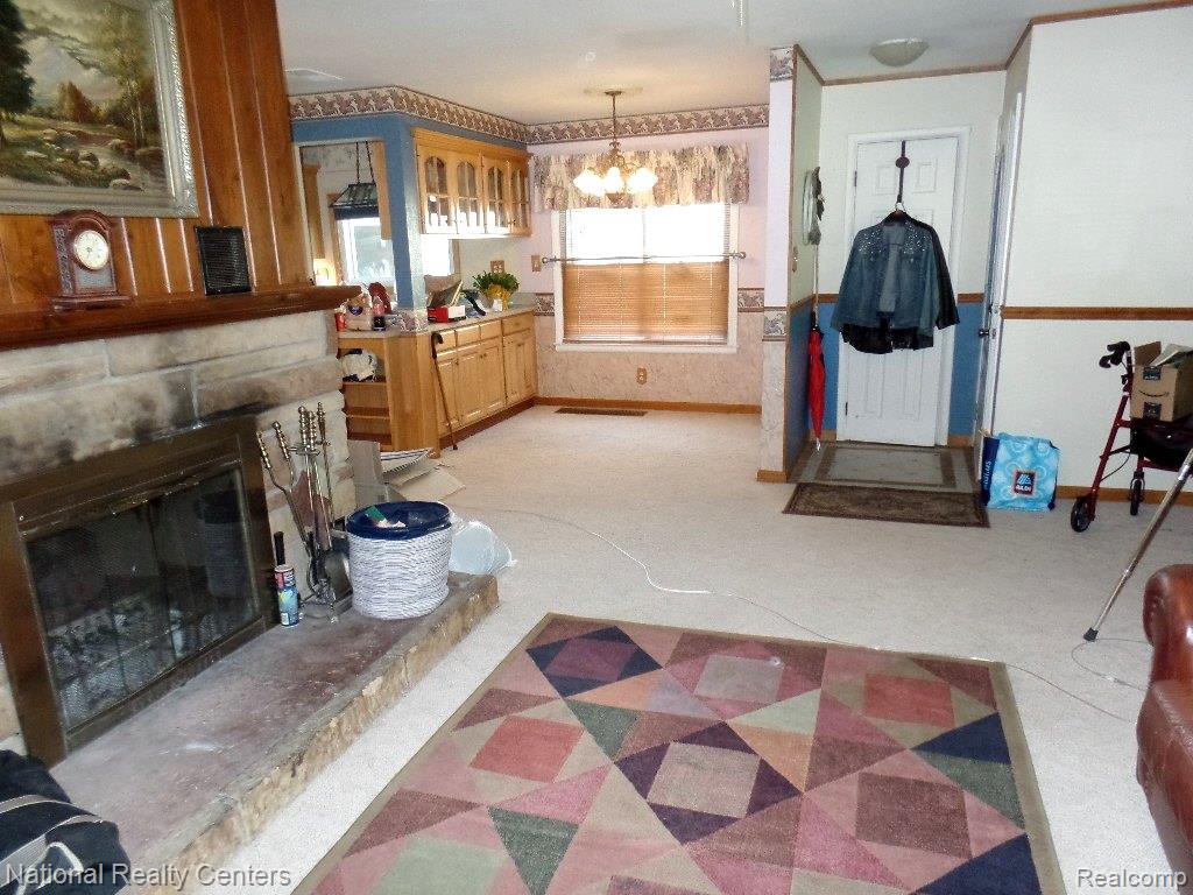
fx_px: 793
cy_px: 448
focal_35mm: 23
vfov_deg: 58.9
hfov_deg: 73.9
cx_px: 596
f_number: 2.8
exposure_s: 1/30
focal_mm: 4.1
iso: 480
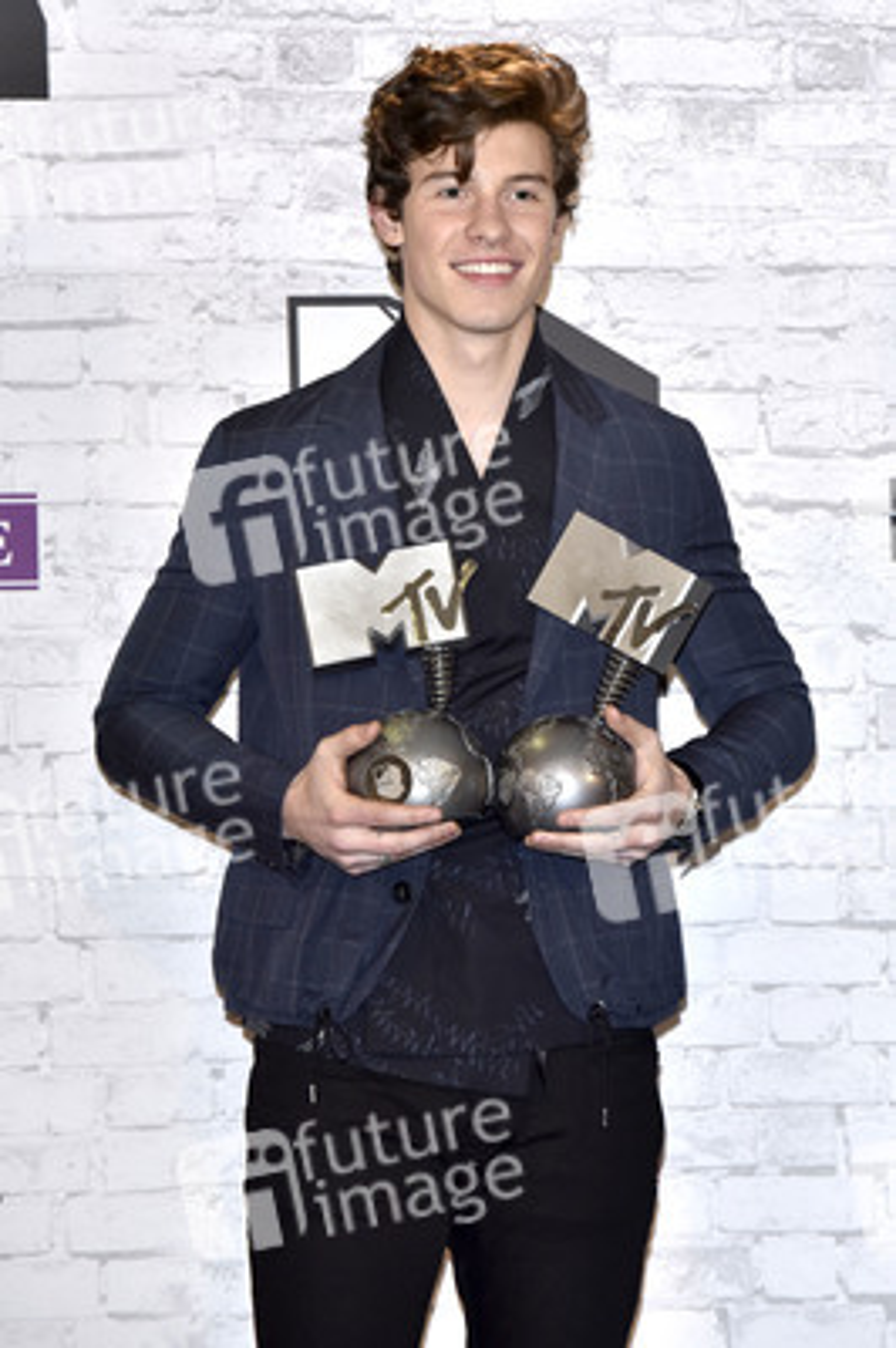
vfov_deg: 11.8
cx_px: 448
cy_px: 674
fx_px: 6544
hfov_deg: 7.8
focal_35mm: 175
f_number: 6.3
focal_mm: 175
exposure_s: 1/250
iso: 2000
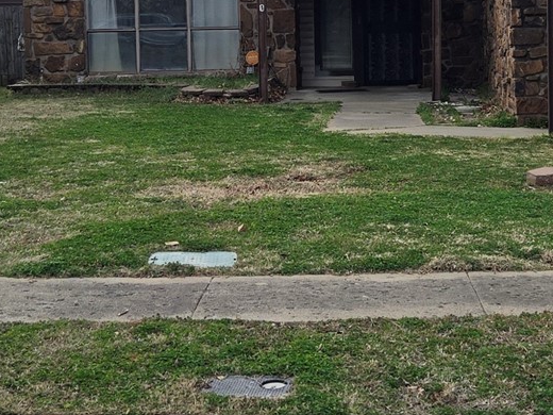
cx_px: 370
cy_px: 78
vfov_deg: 17.2
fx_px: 1358
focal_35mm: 85
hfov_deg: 22.9
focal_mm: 5.4
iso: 25
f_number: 1.8
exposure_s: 1/1376
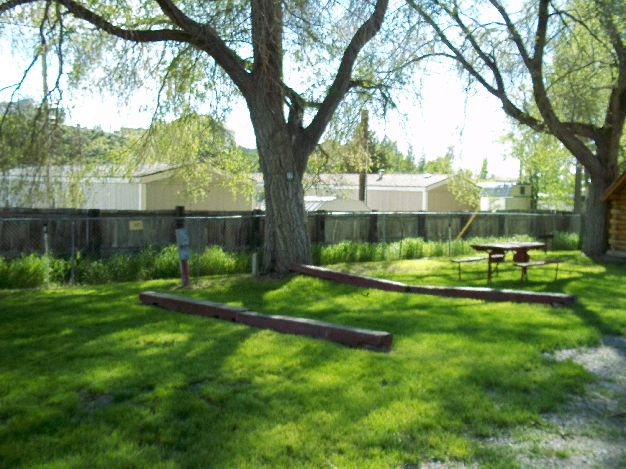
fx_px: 651
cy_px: 234
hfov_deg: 51.4
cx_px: 313
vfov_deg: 39.7
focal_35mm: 36
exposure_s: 1/250
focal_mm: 6.5
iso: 80
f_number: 3.1
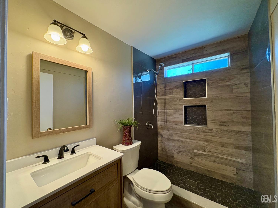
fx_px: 112
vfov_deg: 85.7
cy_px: 104
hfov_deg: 102.1
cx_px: 139
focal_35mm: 14
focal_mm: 2.22
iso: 400
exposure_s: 1/120
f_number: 2.2
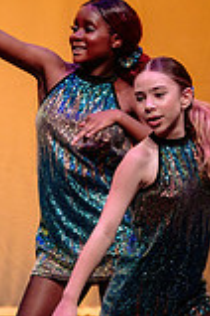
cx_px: -181
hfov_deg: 2.3
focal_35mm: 598
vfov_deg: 3.4
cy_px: 218
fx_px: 5232
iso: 1600
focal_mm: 140
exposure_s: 1/400
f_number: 3.2
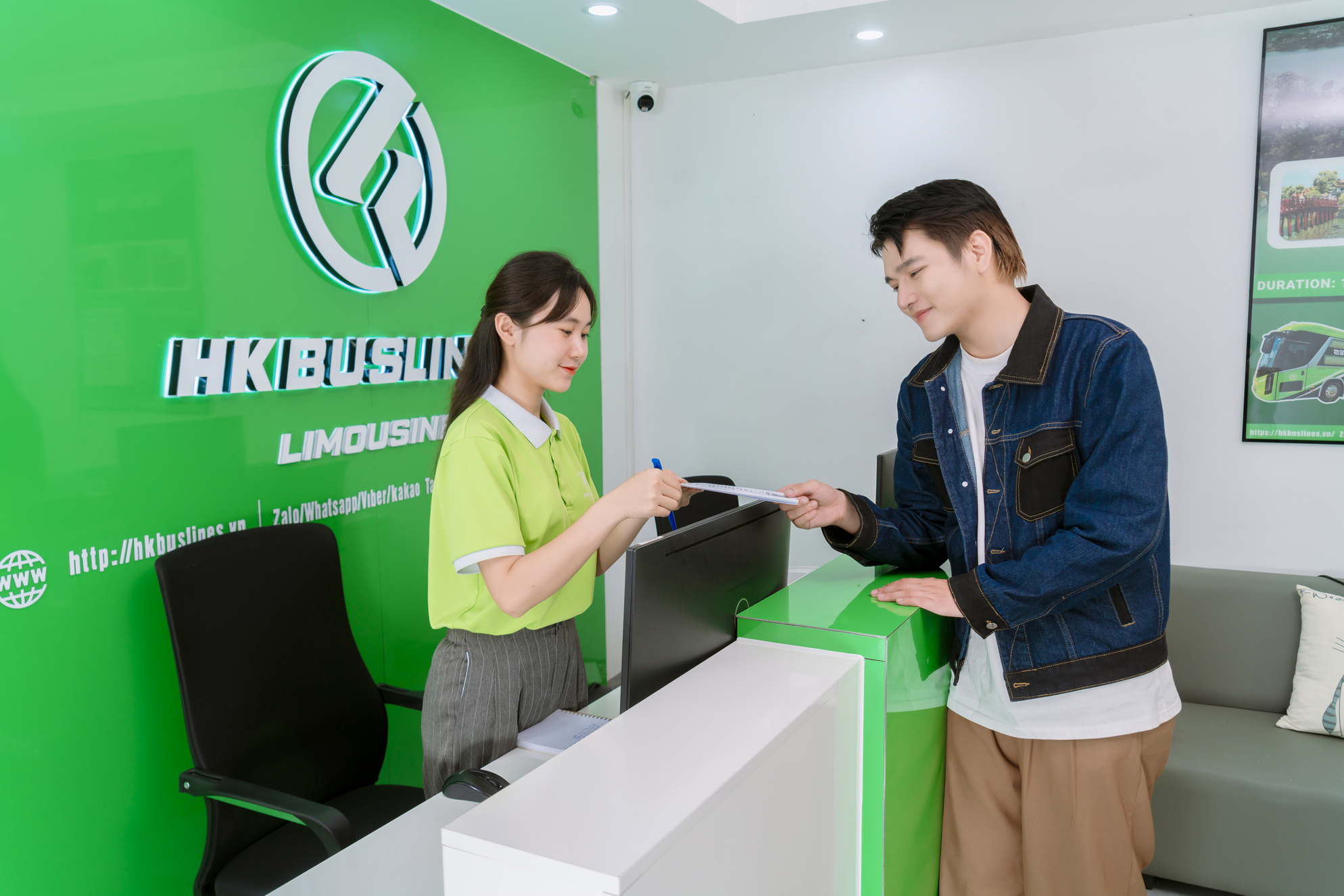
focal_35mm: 27
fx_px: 1008
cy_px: 448
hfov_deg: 67.4
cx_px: 672
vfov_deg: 47.9
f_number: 5
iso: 200
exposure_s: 1/100
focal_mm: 27
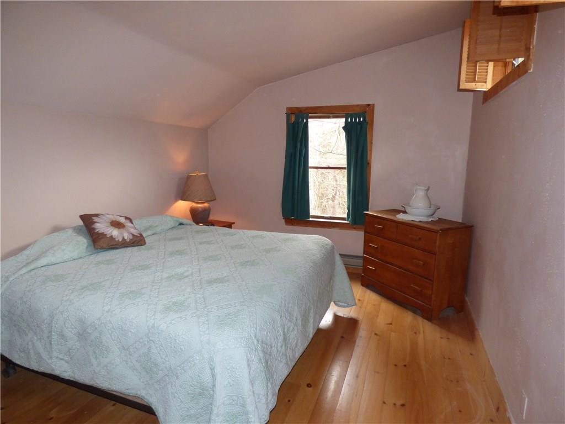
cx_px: 282
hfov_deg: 81.7
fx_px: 326
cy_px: 212
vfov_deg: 66.0
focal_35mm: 20
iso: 250
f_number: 2.8
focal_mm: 3.58
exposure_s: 1/60
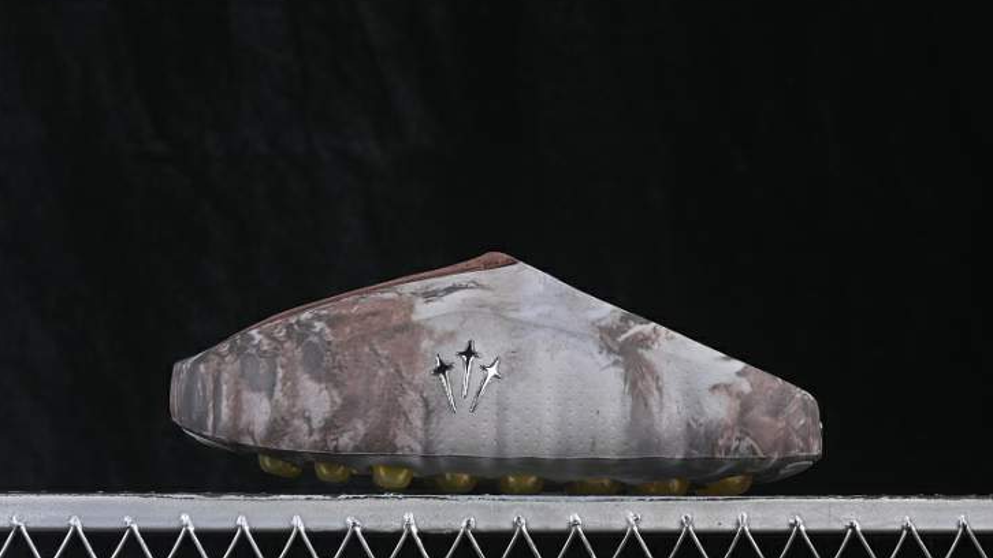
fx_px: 2080
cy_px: 290
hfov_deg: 26.9
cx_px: 496
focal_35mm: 79
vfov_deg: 15.3
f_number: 6.3
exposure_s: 1/60
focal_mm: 50
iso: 160
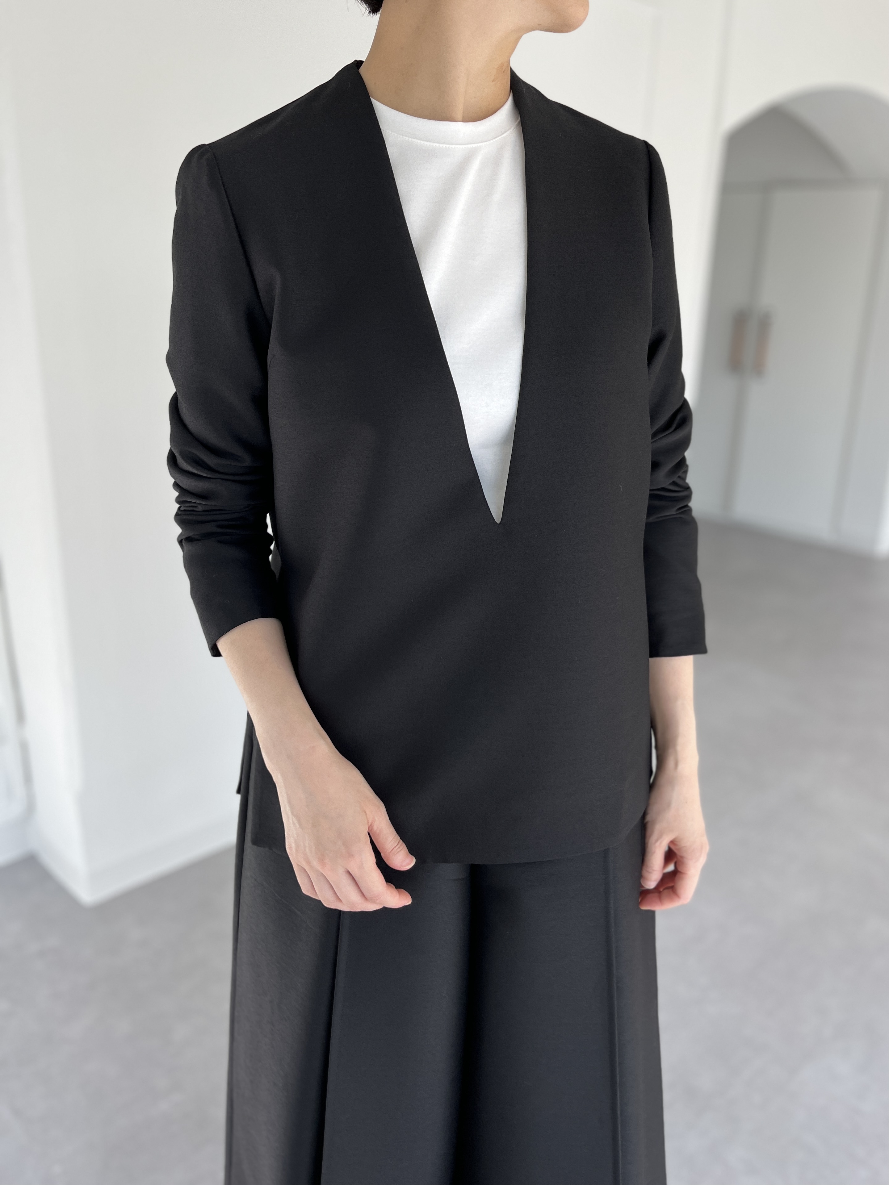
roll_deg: -2.9
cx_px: 444
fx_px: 890
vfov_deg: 67.3
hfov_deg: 53.1
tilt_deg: -18.4
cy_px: 592
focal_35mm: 26
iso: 50
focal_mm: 5.1
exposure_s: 1/513
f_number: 1.6
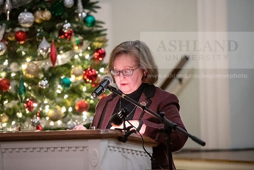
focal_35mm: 170
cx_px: 127
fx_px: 1200
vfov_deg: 8.1
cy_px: 85
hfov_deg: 12.1
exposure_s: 1/200
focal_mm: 170
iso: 6400
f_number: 3.2
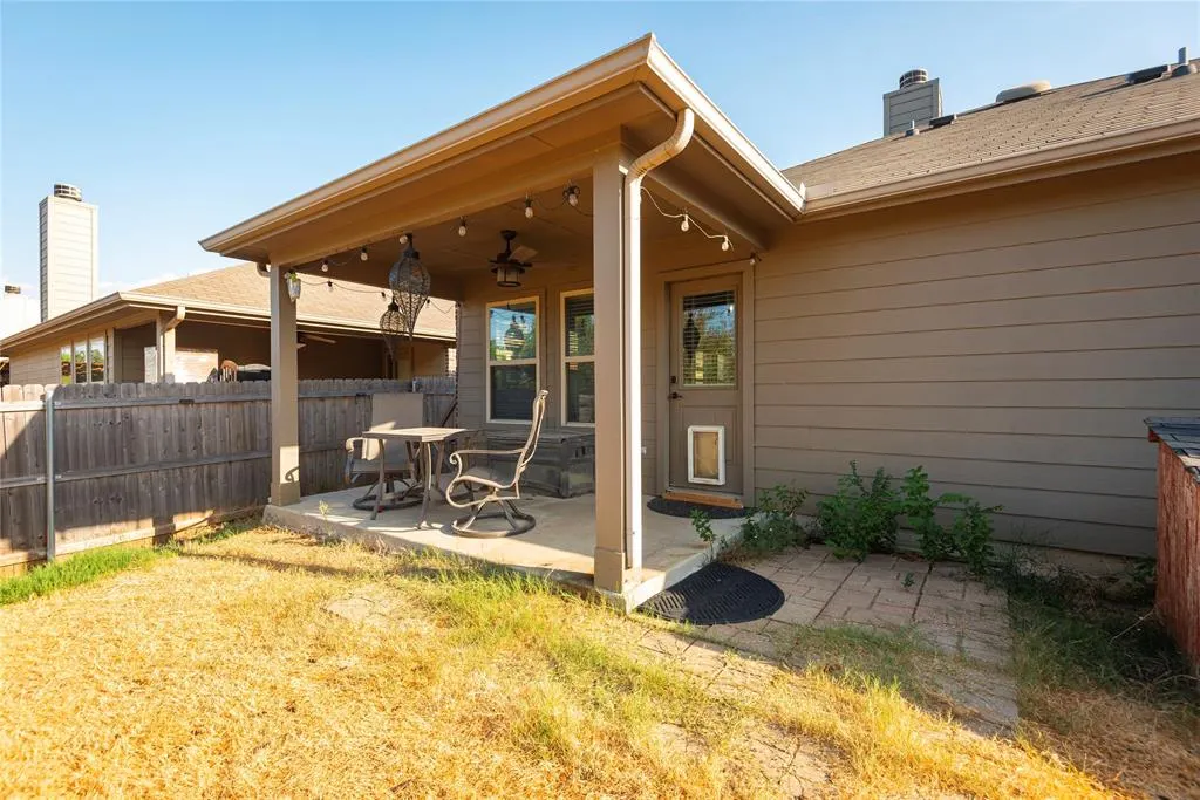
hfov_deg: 96.7
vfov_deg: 73.8
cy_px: 400
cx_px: 600
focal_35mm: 16
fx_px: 533
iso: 100
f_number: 7.1
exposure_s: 1/80
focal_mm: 16
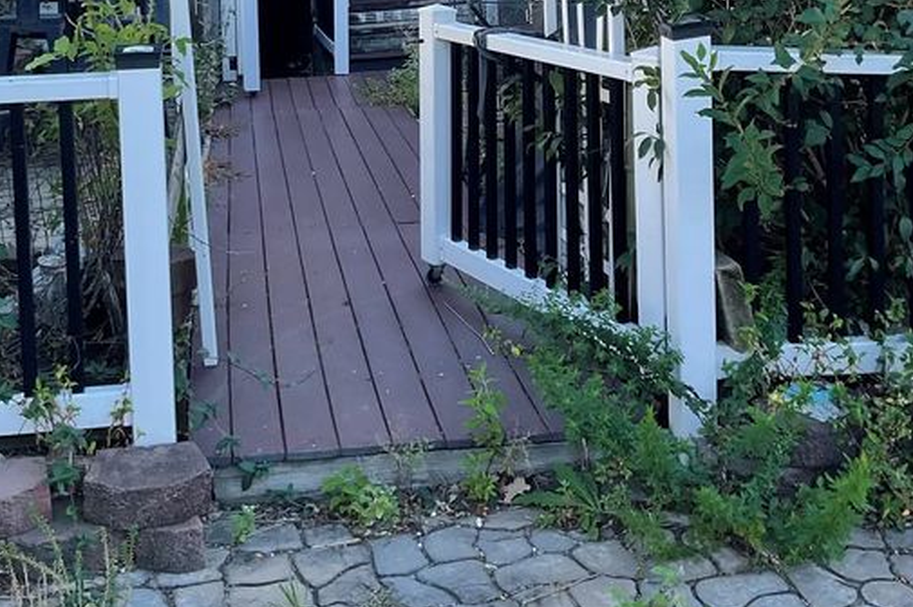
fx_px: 1293
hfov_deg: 38.8
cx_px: 400
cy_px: -15
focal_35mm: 51
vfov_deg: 25.0
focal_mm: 3
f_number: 1.8
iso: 16
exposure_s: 1/322
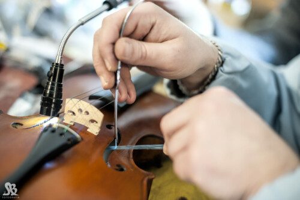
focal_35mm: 50
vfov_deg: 27.0
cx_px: 150
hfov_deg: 39.6
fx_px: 417
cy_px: 100
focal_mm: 50
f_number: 2
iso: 1250
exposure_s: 1/30
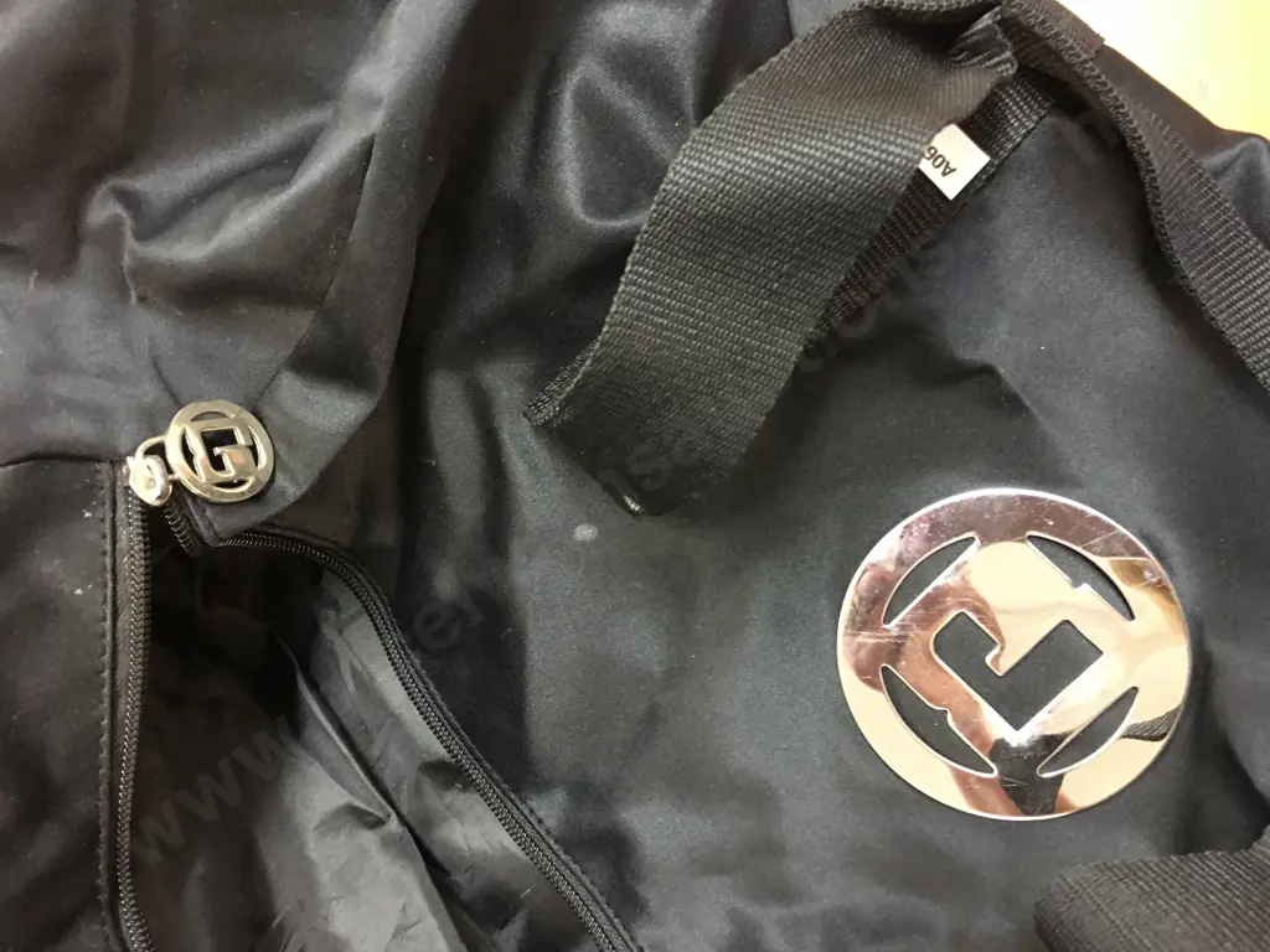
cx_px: 635
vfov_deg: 48.2
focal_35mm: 29
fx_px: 1064
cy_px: 476
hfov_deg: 61.7
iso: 125
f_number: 2.2
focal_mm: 4.15
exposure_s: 1/8
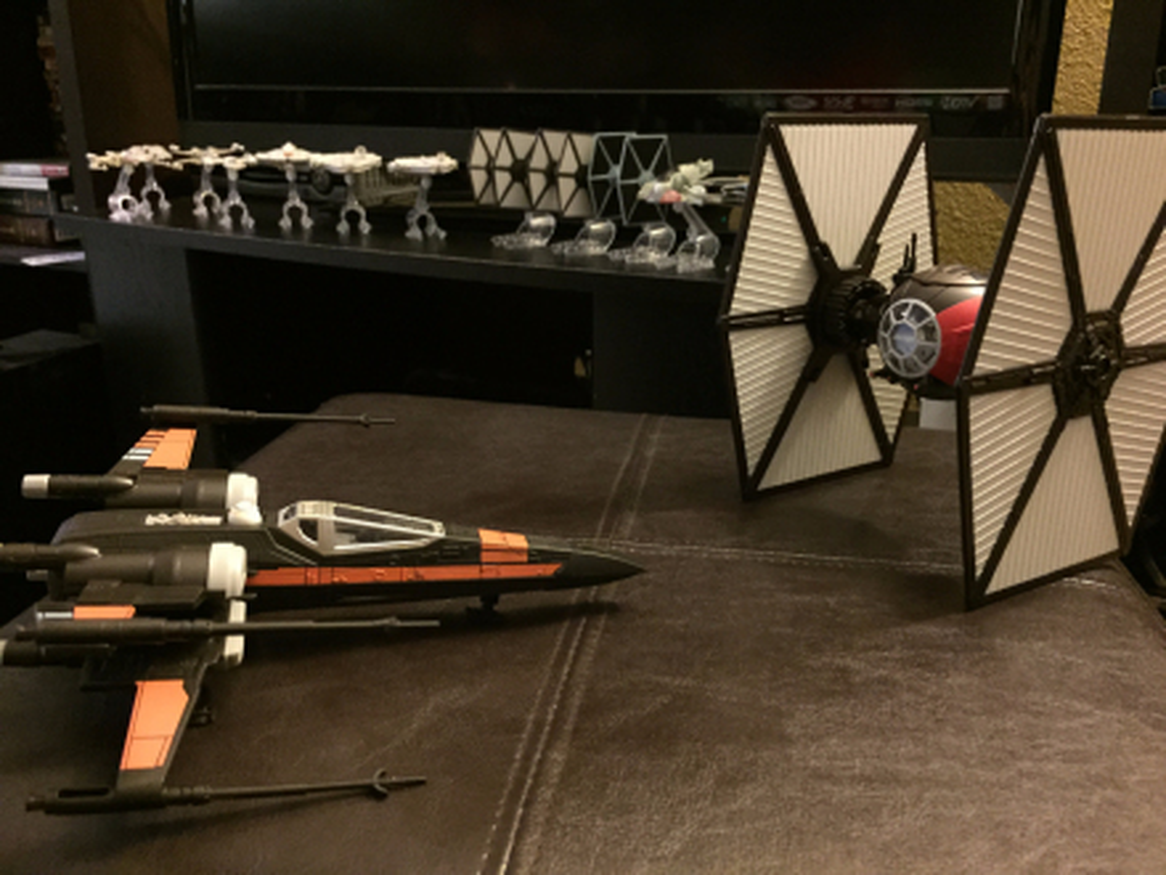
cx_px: 583
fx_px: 977
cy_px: 438
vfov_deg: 48.2
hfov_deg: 61.7
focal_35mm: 29
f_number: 2.2
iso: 800
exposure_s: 1/15
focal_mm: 4.15
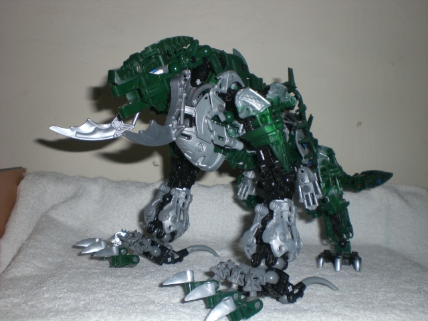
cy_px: 160
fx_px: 470
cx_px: 214
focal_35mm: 38
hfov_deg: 49.0
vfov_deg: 37.7
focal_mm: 6.3
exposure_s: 1/60
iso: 50
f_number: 3.1
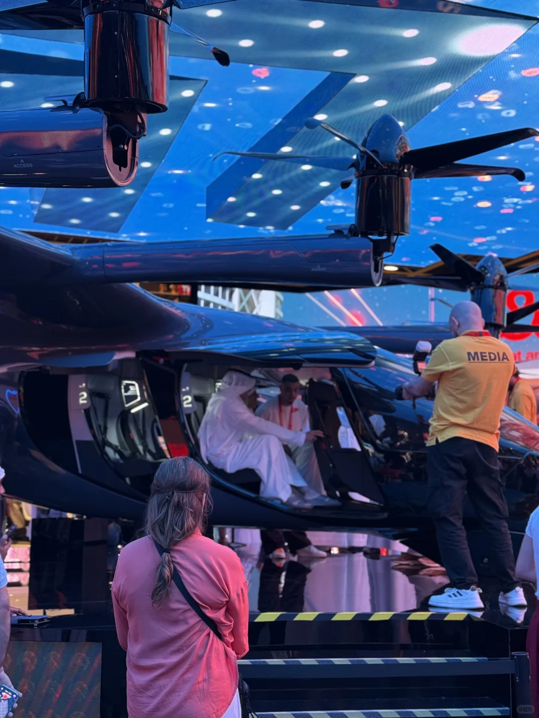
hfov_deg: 30.3
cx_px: 270
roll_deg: -0.4
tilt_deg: +7.0
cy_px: 359
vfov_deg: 39.7
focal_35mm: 48
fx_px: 997
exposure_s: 1/60
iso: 160
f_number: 1.78
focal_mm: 6.76
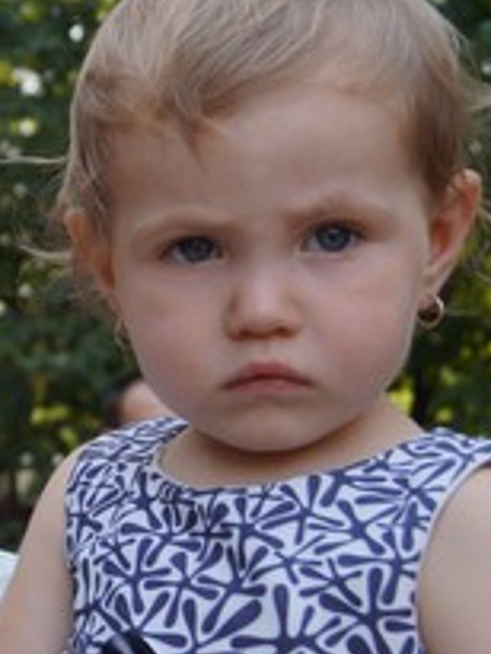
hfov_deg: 12.7
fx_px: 2040
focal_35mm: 108
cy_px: 420
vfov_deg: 18.2
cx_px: -328
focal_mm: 22
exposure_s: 1/160
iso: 125
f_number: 4
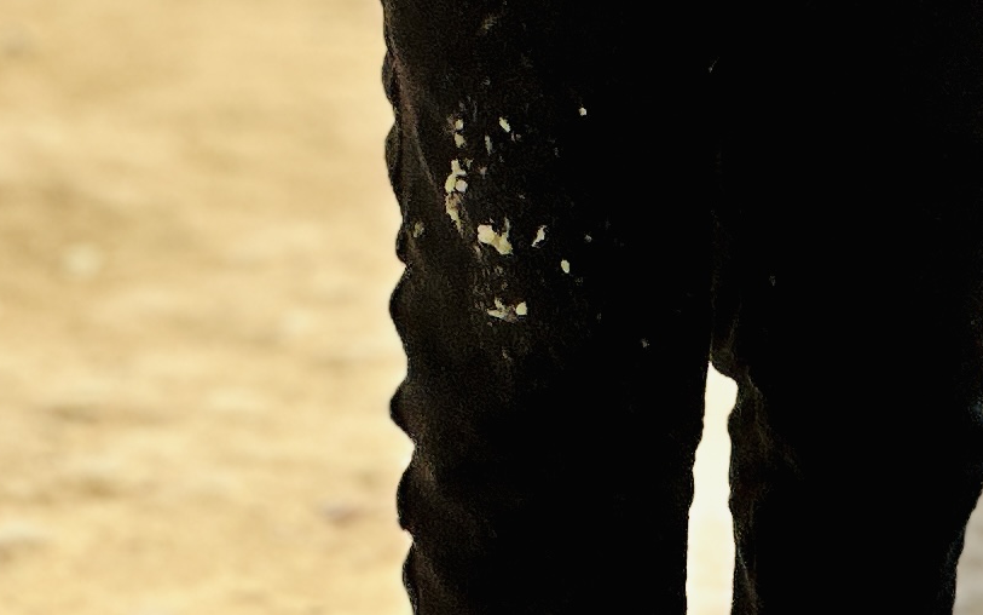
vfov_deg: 3.2
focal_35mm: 405
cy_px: -1136
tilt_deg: -8.4
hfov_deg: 5.2
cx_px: 603
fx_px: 10849
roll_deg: +1.0
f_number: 2.8
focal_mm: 9
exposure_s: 1/518
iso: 32
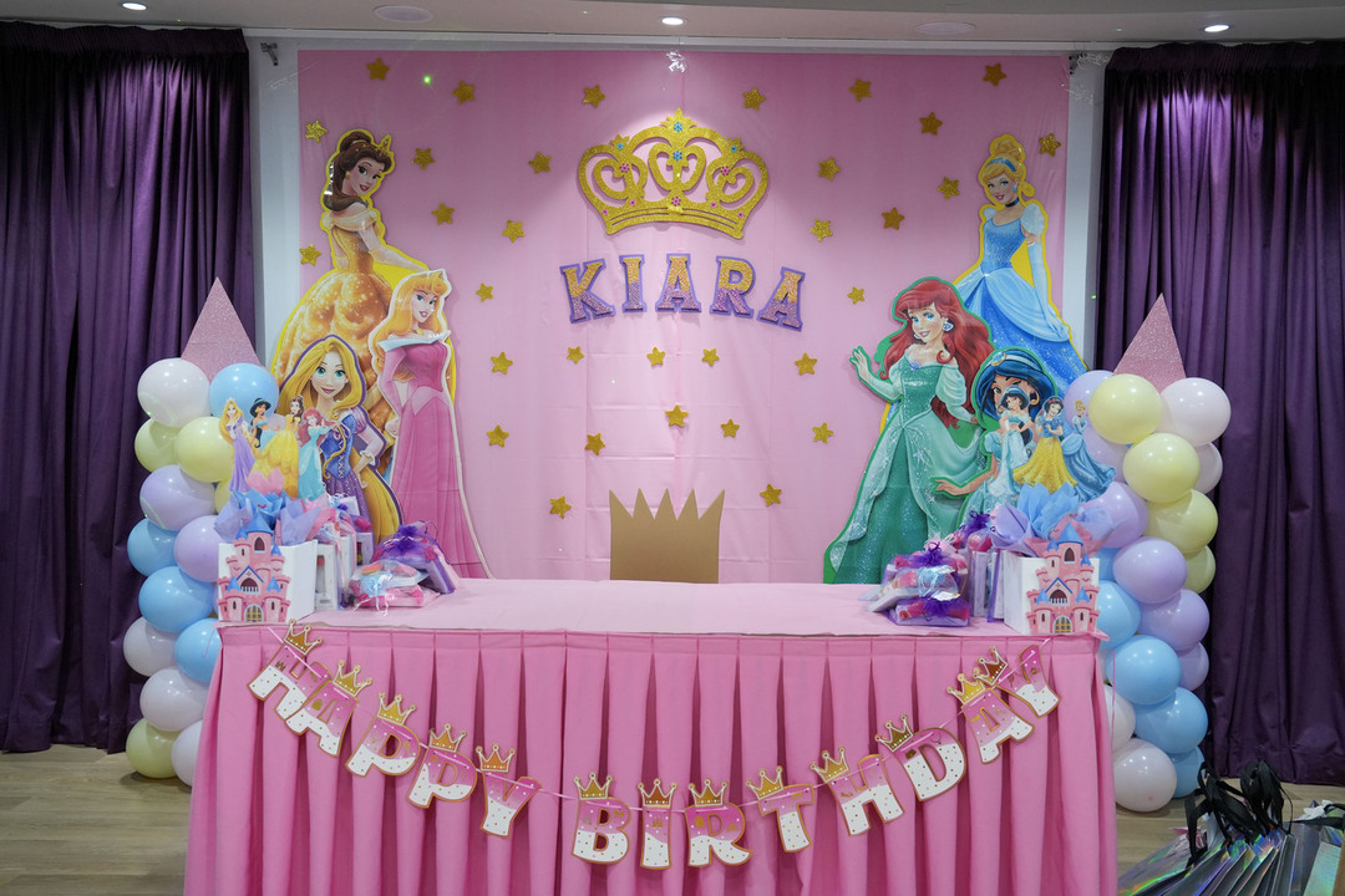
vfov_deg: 38.9
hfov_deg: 55.8
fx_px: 1270
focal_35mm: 34
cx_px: 672
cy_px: 448
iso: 2000
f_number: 5.6
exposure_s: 1/250
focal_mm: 34
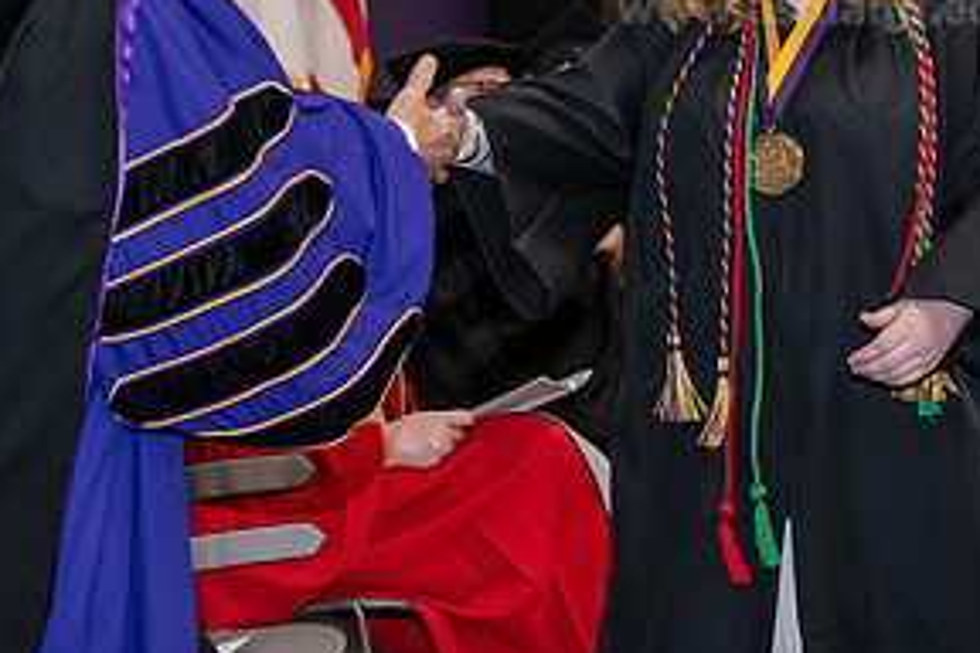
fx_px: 3838
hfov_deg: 14.6
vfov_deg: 9.7
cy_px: 80
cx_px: 463
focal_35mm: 141
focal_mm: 70
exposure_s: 1/200
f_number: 5
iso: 2500
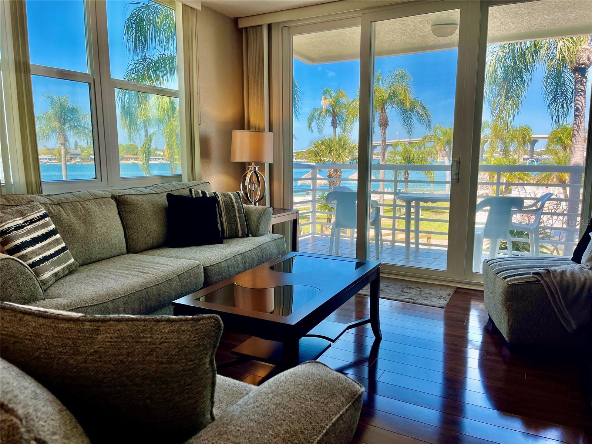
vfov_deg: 53.1
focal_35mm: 26
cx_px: 296
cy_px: 222
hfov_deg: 67.3
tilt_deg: -9.2
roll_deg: +0.1
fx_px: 445
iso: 50
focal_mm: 5.1
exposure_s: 1/615
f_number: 1.6
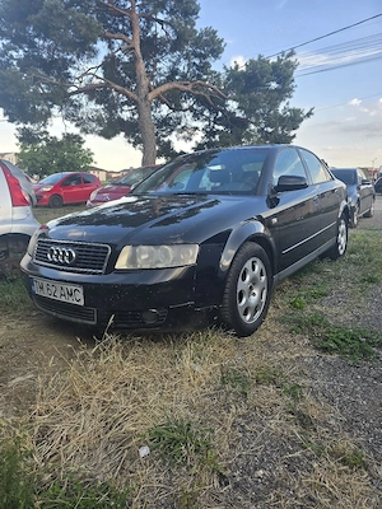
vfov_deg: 73.9
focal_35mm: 23
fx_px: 338
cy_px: 254
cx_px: 191
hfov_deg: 58.9
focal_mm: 6.3
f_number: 1.7
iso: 16
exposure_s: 1/182
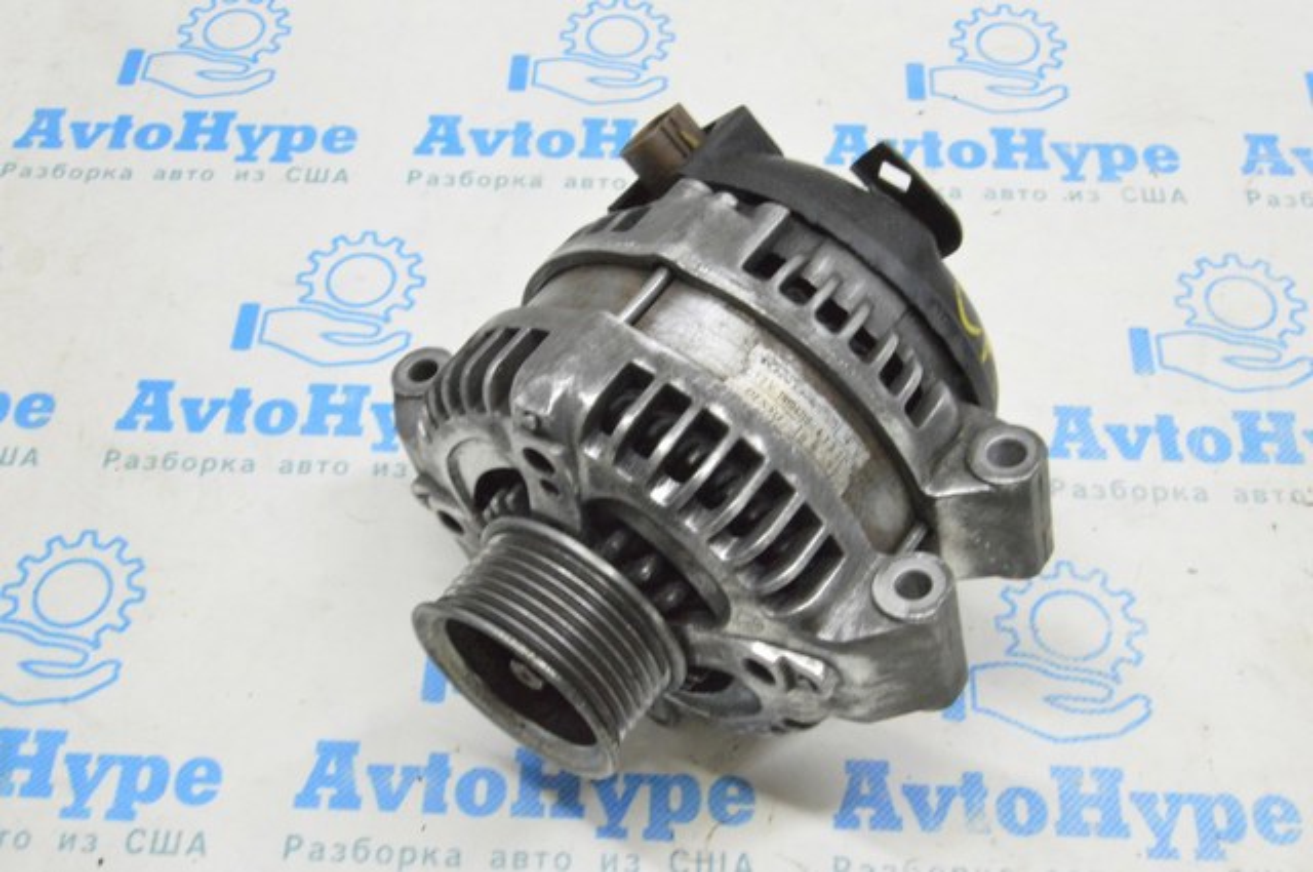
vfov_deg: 29.8
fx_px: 1639
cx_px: 656
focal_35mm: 45
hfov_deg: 43.7
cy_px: 436
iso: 6400
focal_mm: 30
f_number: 20
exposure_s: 1/15
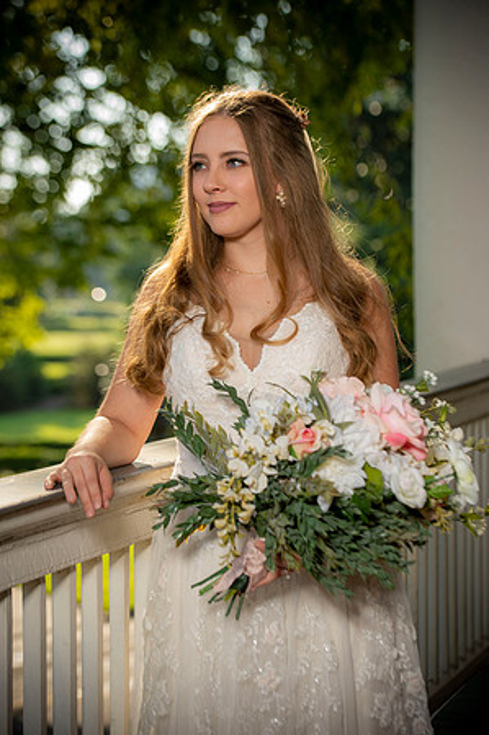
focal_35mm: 90
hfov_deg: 15.2
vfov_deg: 22.6
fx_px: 1838
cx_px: 244
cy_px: 368
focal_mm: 90
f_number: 4.5
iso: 100
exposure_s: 1/250
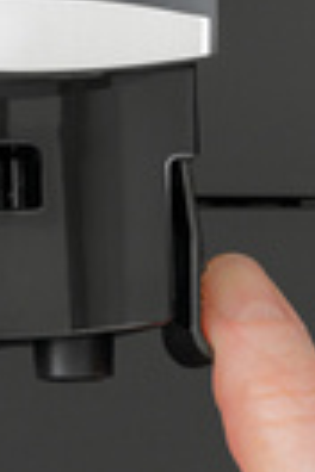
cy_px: 274
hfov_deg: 3.9
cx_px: -131
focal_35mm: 351
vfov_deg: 5.9
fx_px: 4607
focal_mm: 90
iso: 64
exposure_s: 4
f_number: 20
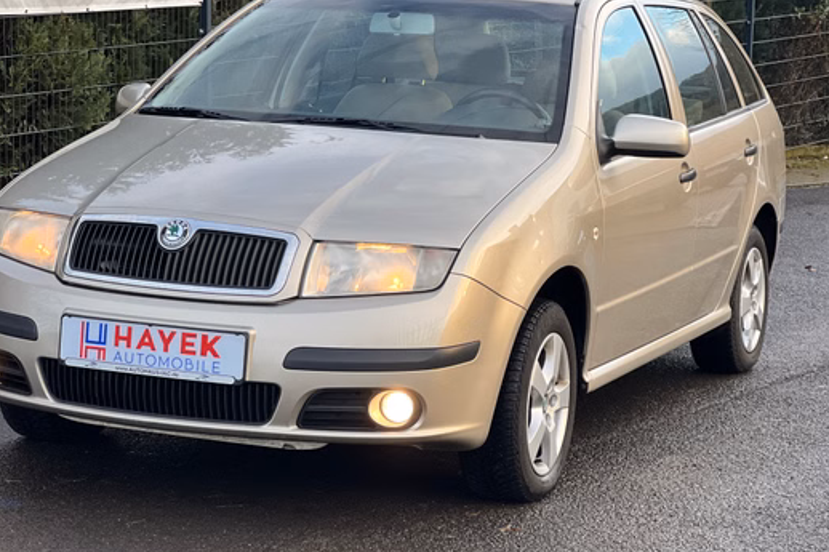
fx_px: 2279
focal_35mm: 99
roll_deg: -1.0
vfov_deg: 13.8
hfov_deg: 20.6
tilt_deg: -7.6
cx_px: 355
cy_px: 240
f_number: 2.8
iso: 80
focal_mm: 9
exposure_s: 1/121
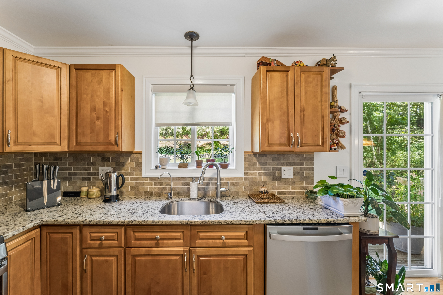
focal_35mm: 14
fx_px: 172
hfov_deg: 104.3
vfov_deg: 81.2
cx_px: 222
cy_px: 148
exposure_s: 1/4
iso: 400
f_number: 13
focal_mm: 14
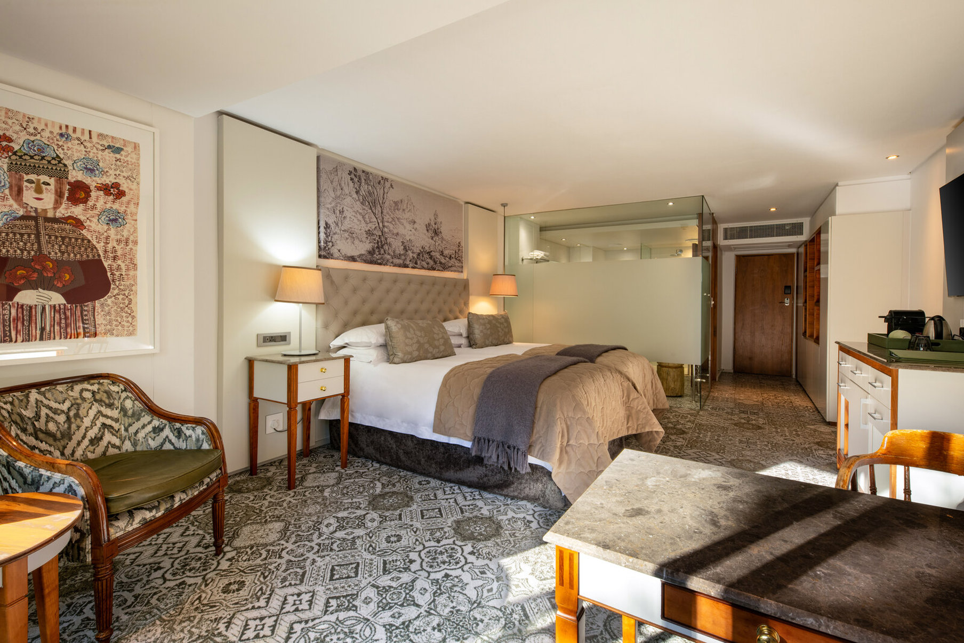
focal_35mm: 16
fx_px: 428
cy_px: 322
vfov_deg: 73.8
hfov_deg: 96.7
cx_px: 482
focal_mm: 16
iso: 200
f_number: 16
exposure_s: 1/80
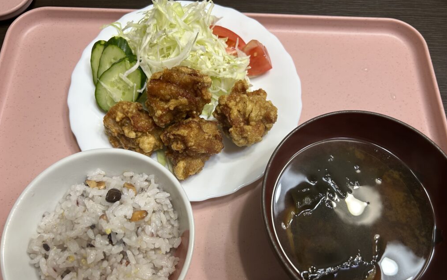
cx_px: 225
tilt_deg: -68.1
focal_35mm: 28
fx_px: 341
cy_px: 161
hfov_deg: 66.5
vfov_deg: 44.4
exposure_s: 1/121
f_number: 1.5
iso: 125
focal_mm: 5.7
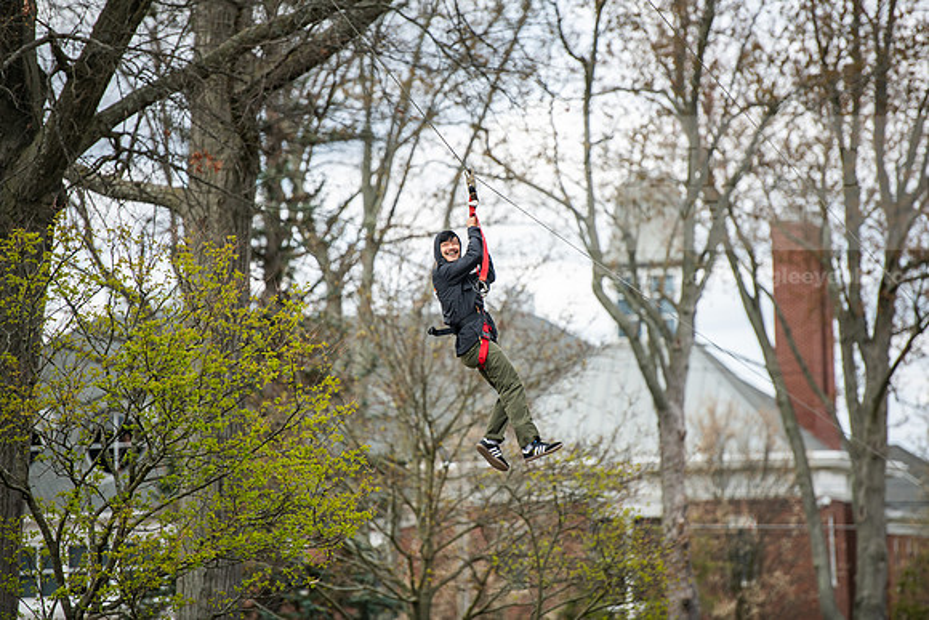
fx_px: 5162
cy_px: 310
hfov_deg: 10.3
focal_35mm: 200
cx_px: 464
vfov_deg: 6.9
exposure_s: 1/800
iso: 200
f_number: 3.2
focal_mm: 200
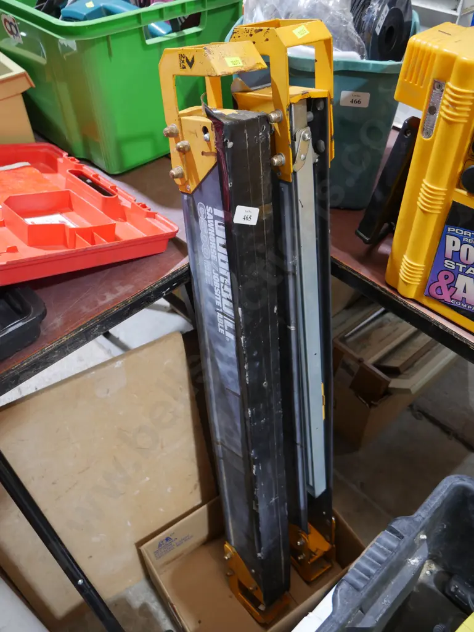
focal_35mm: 28
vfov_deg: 63.4
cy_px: 316
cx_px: 237
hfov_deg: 49.8
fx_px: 511
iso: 640
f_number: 3.5
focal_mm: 14
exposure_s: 1/60
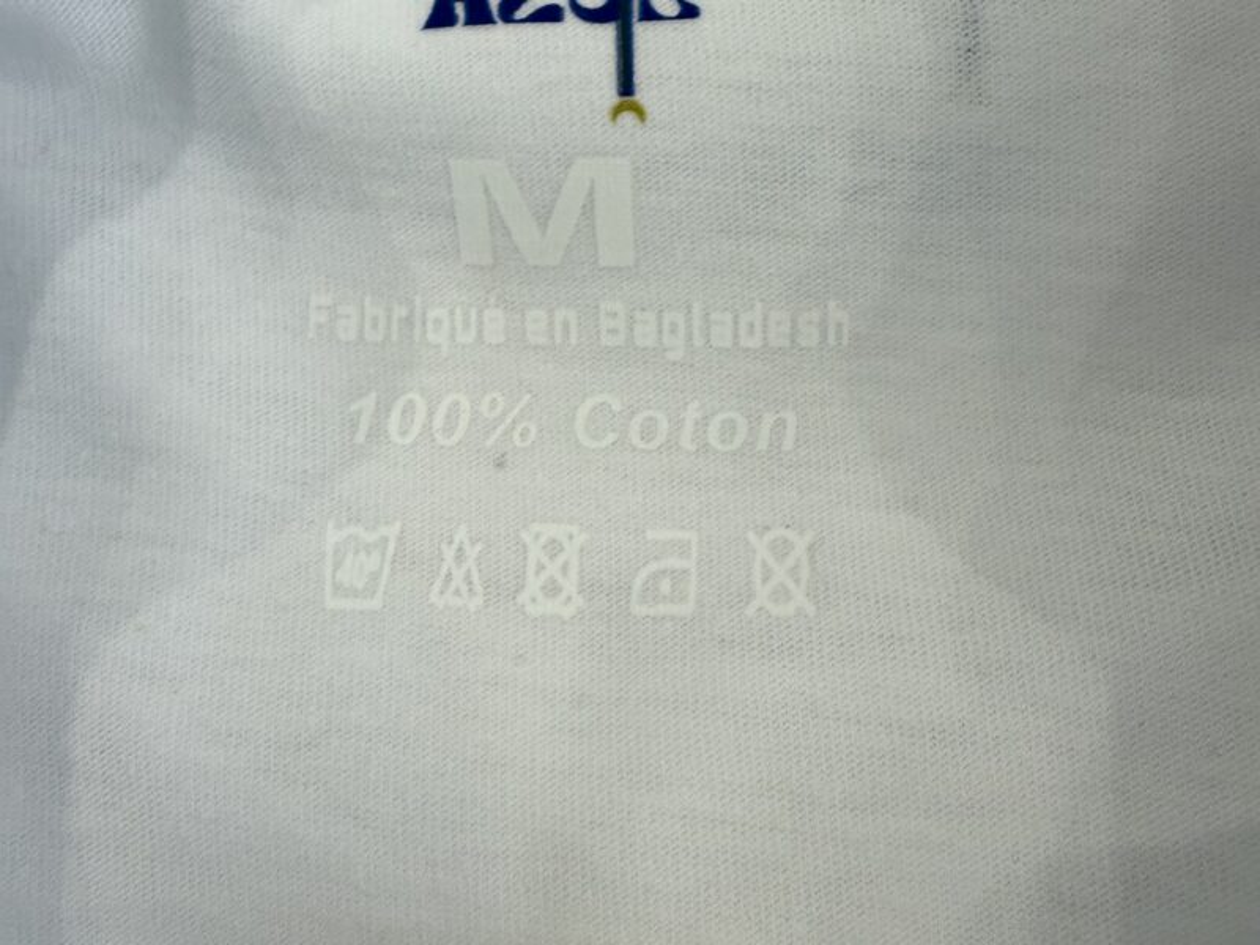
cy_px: 472
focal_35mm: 24
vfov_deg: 56.8
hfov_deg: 71.6
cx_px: 630
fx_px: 874
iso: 160
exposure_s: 1/99
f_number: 2.2
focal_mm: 2.22
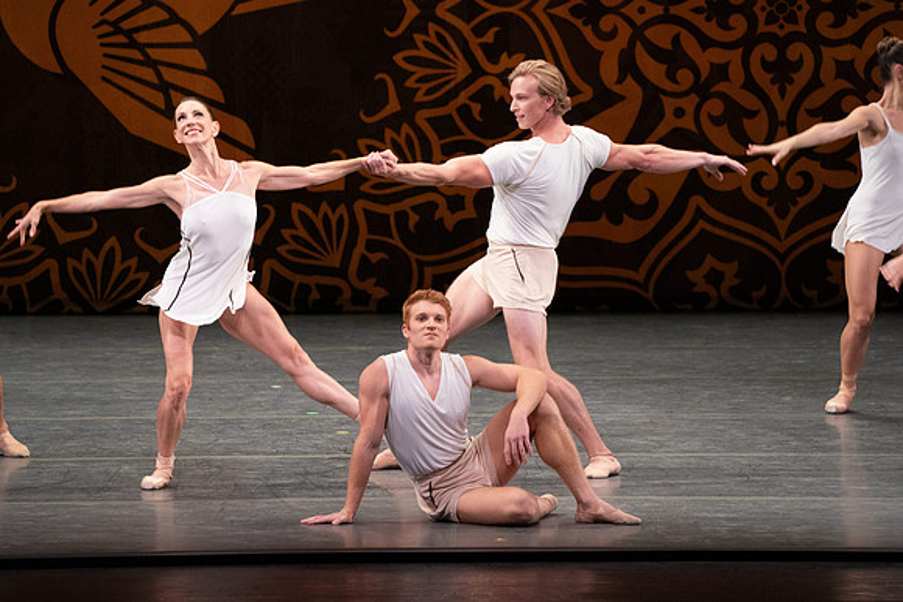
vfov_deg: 3.4
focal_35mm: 400
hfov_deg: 5.2
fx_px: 10035
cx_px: 452
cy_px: 301
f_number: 10
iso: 6400
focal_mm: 400
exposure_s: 1/400
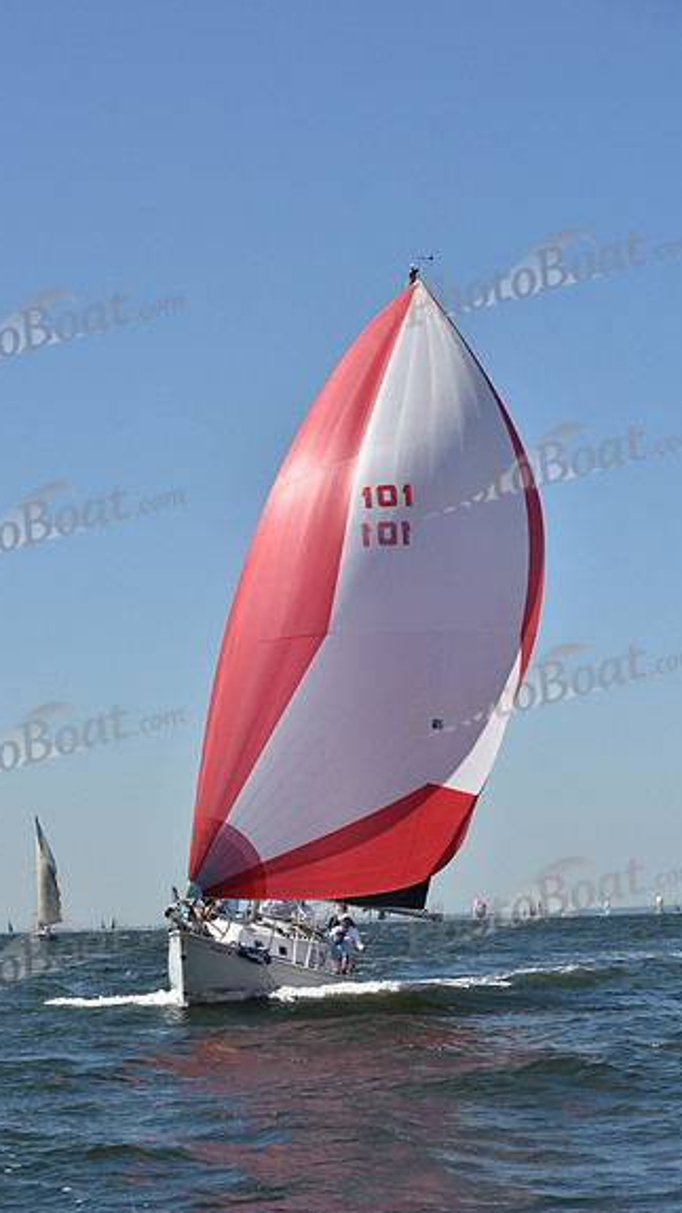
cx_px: 295
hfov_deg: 16.3
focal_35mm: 74
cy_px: 608
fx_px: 2381
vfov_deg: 28.6
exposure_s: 1/1250
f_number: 8
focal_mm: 70
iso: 250
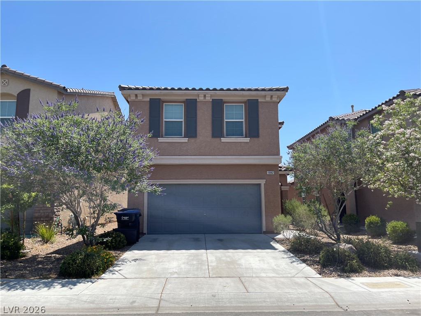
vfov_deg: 53.1
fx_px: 316
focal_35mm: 26
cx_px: 210
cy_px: 158
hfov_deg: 67.3
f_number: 1.6
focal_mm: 5.1
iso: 32
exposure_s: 1/3663
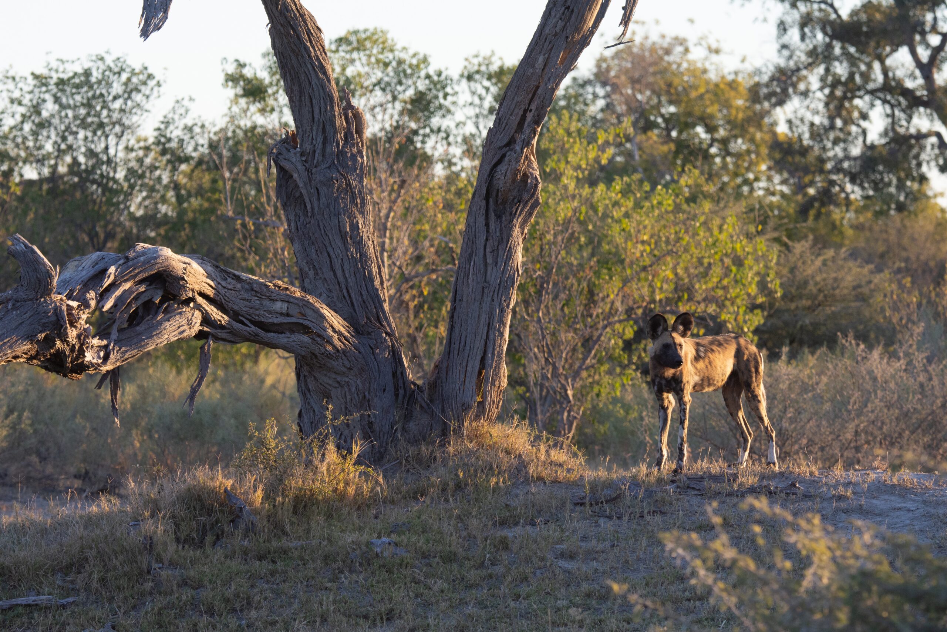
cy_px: 316
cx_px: 474
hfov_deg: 6.2
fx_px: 8681
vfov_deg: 4.2
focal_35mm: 330
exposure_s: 1/320
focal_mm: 220
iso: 800
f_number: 8
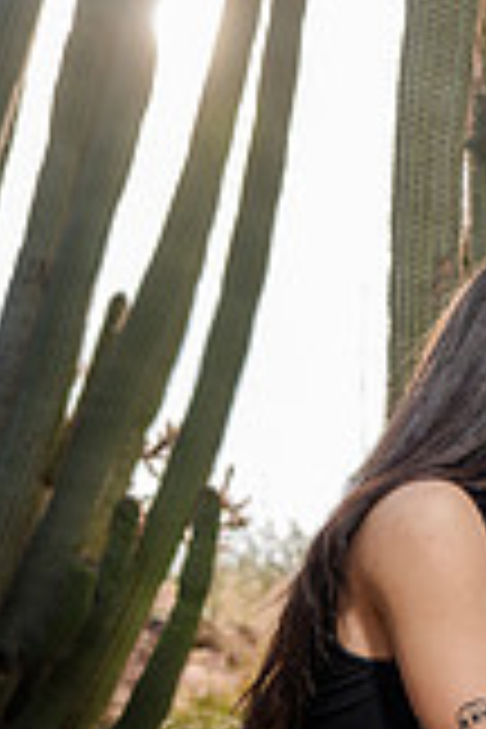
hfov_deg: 15.5
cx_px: 513
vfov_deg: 23.6
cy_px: 432
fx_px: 1741
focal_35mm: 86
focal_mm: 31
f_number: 4
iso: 50
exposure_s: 1/250
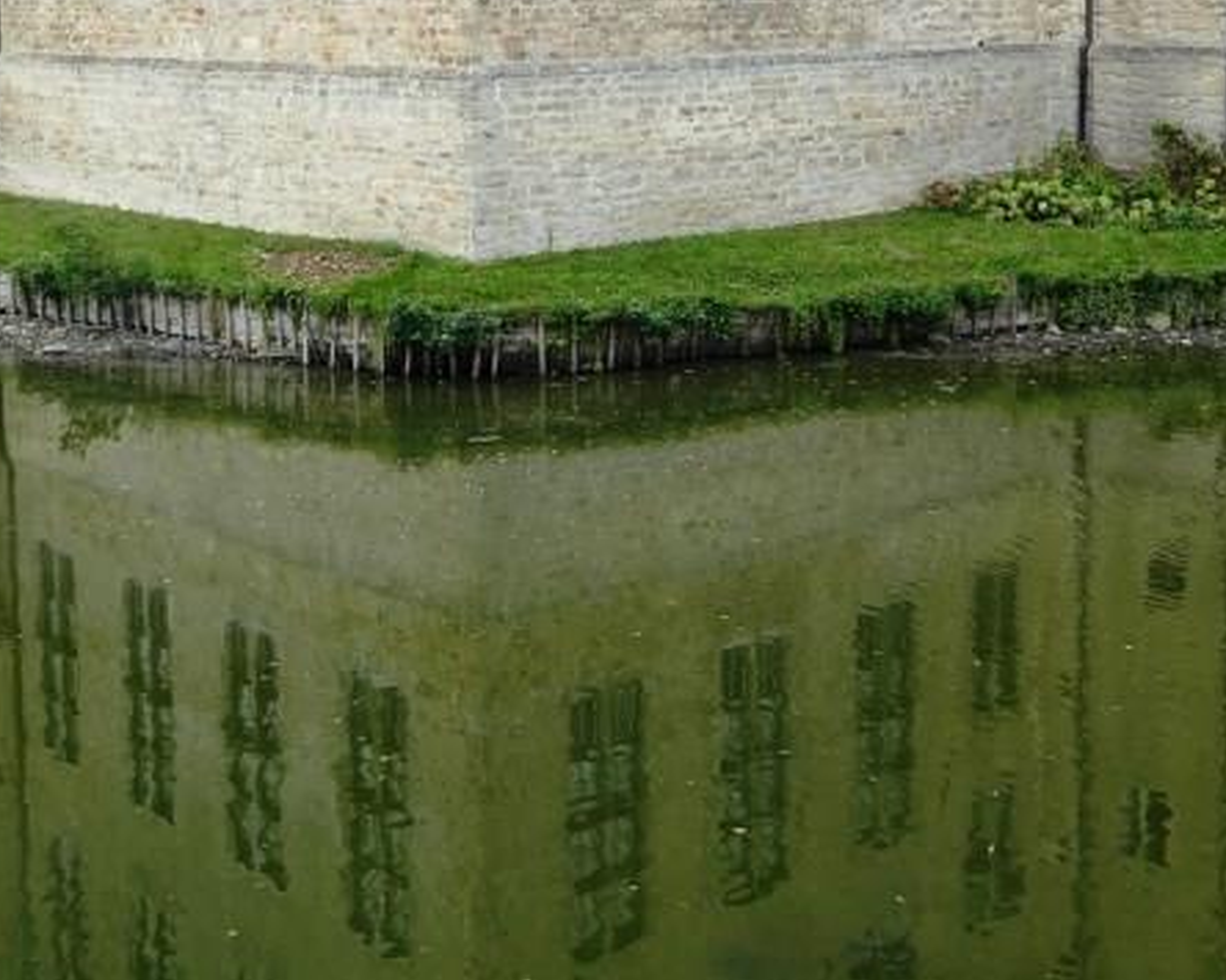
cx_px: 486
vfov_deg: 27.4
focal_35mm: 54
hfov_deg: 34.6
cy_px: 163
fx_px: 1959
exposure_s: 1/250
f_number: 3.3
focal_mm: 4.3
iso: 80
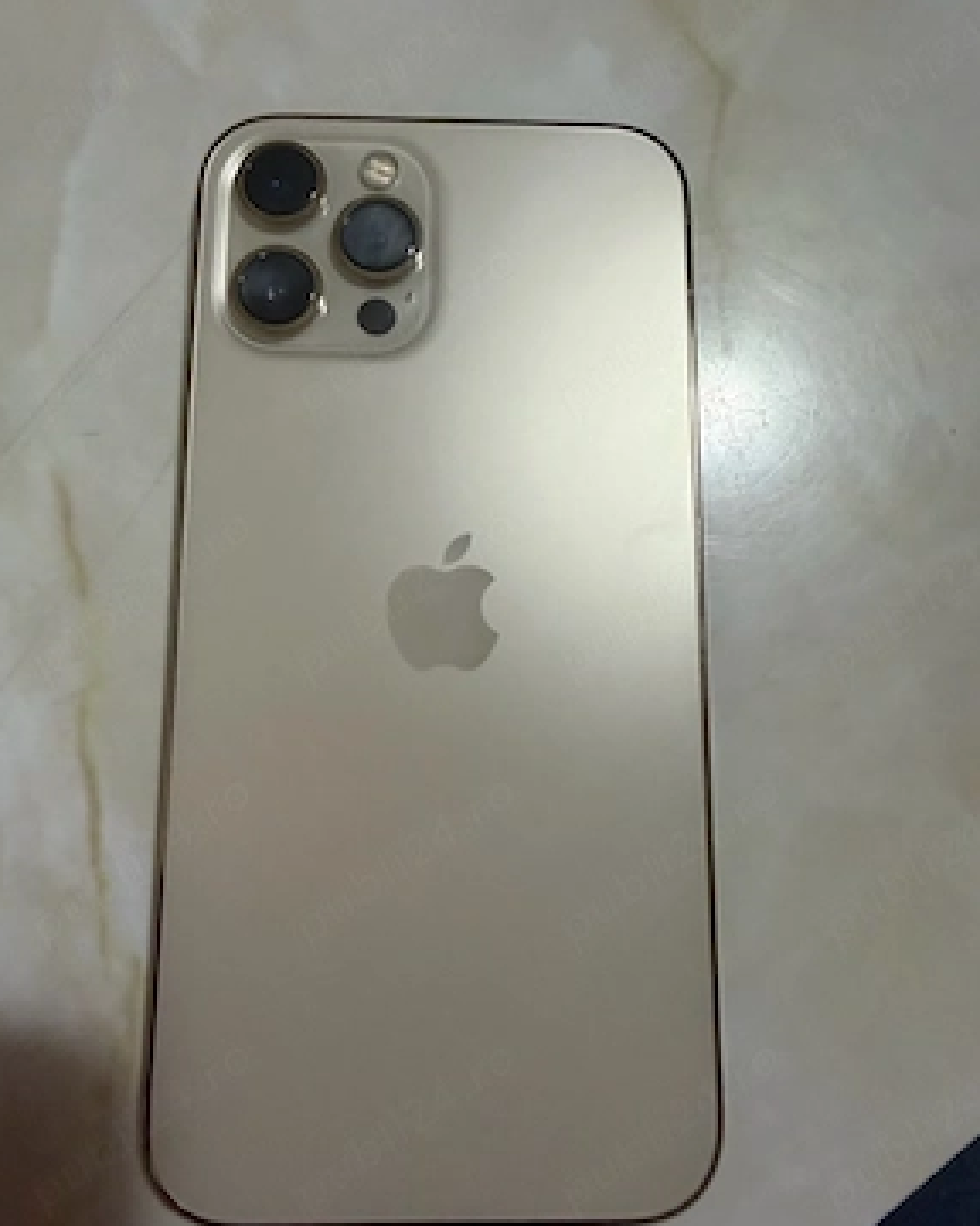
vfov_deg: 66.0
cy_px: 637
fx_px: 943
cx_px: 473
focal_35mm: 26
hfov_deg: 54.9
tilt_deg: -79.9
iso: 400
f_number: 2.2
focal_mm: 2.22
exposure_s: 1/50
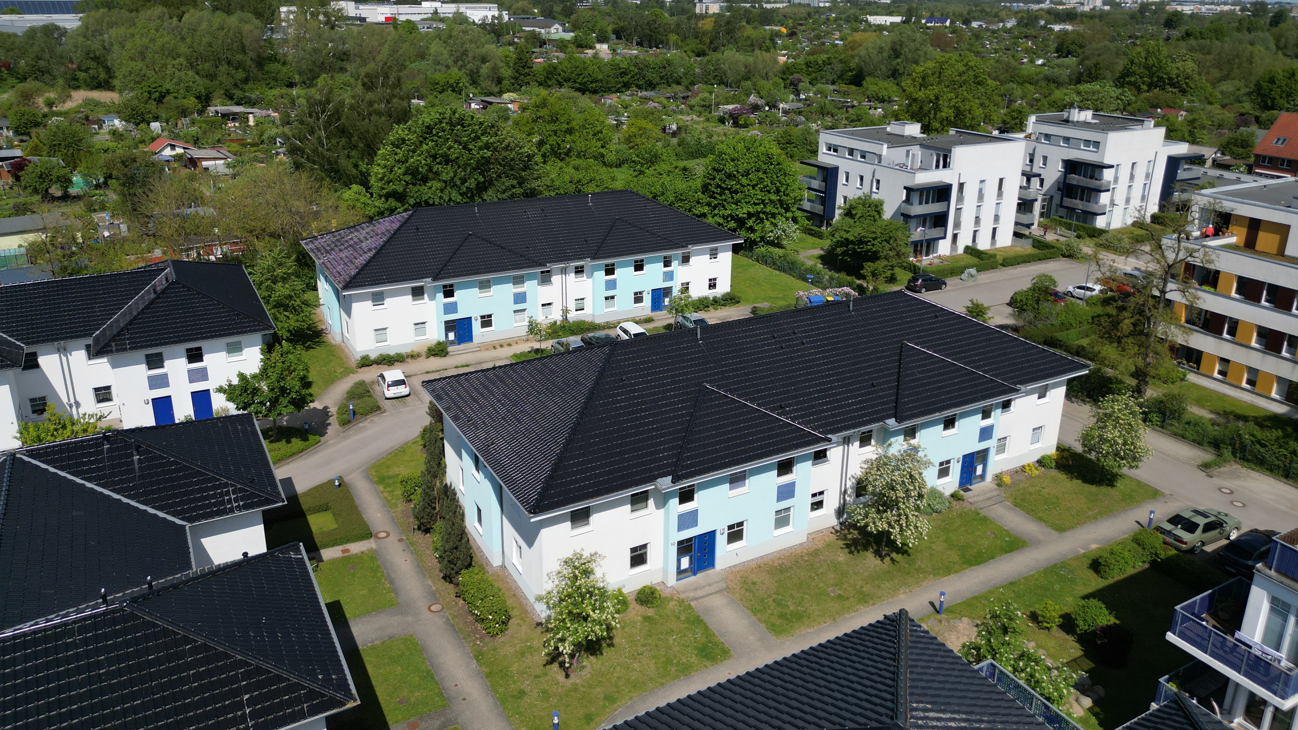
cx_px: 669
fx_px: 929
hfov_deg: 69.8
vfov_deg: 42.8
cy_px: 313
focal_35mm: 27
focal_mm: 6.72
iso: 110
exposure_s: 1/5000
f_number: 1.7
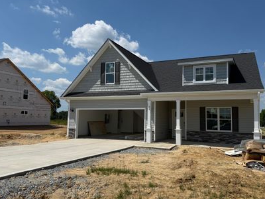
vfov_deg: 46.8
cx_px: 147
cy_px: 99
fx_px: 230
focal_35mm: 30
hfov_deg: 59.8
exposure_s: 1/8130
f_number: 1.78
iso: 80
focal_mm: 6.76
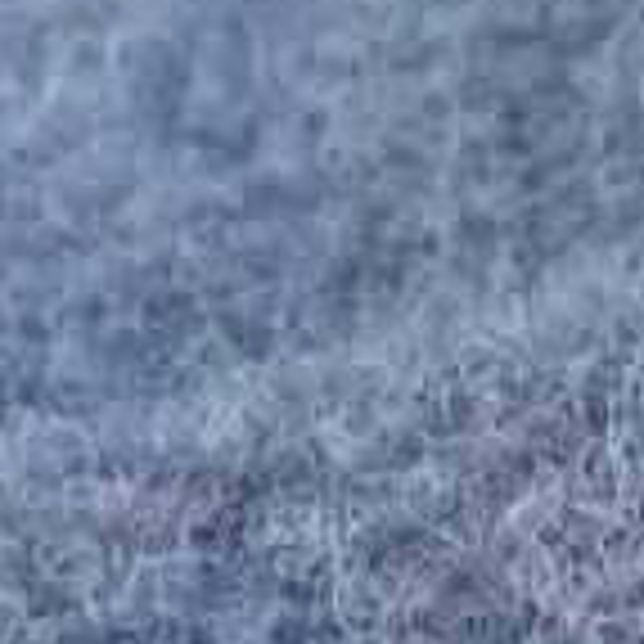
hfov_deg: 11.4
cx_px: 1180
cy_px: -248
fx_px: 2989
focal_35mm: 142
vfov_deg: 11.9
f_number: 2.7
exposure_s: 1/64
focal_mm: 6
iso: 80
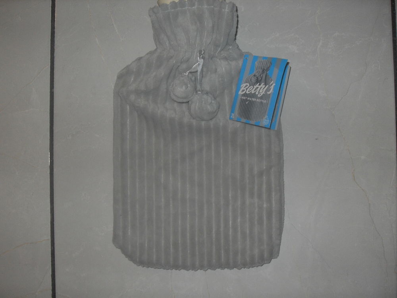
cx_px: 198
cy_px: 149
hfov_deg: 50.1
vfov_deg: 38.7
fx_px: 424
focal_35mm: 37
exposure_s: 1/45
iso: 100
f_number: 2.8
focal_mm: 6.3
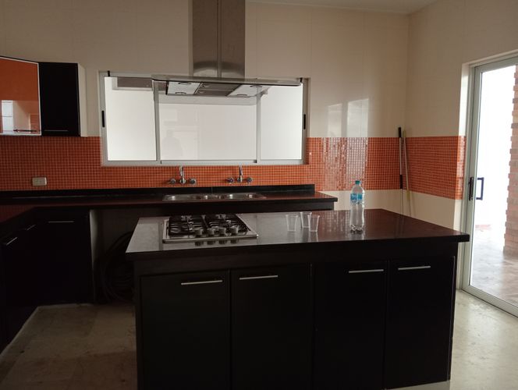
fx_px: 420
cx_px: 259
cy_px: 195
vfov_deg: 49.9
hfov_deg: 63.4
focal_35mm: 28
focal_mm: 3.98
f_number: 1.8
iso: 852
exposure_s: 1/33.3
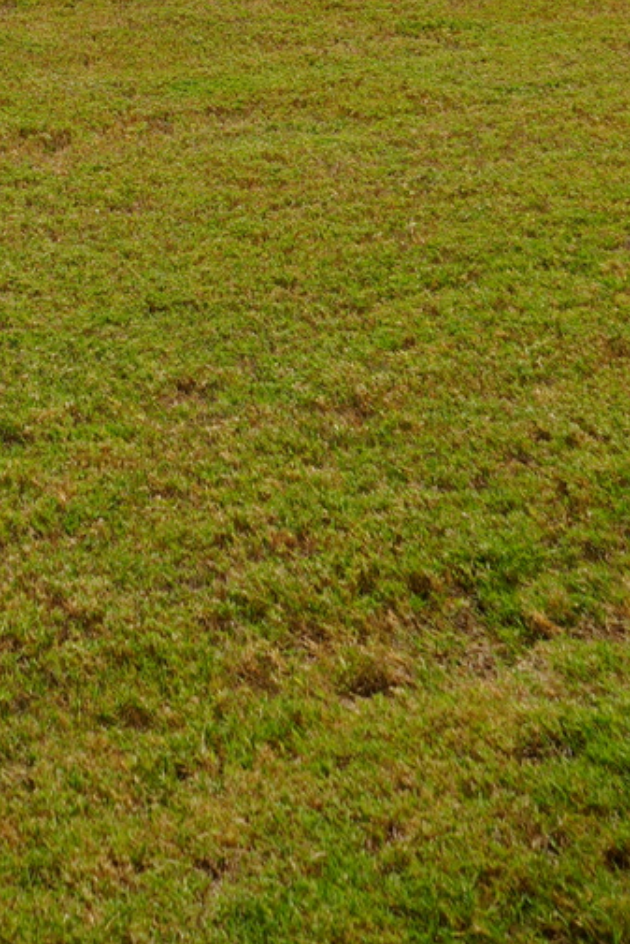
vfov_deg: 19.8
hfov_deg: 14.5
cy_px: -342
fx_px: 2439
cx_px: 21
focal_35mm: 93
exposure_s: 1/200
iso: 100
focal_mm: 29
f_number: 10
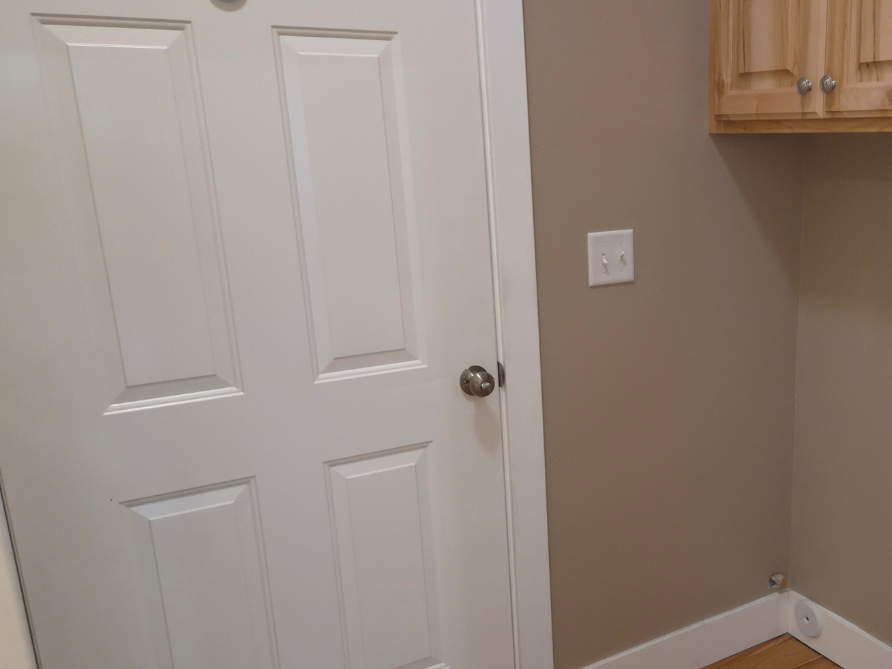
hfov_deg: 49.7
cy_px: 406
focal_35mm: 36
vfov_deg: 39.5
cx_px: 644
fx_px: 928
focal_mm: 5.4
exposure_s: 1/30
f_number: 1.8
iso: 250
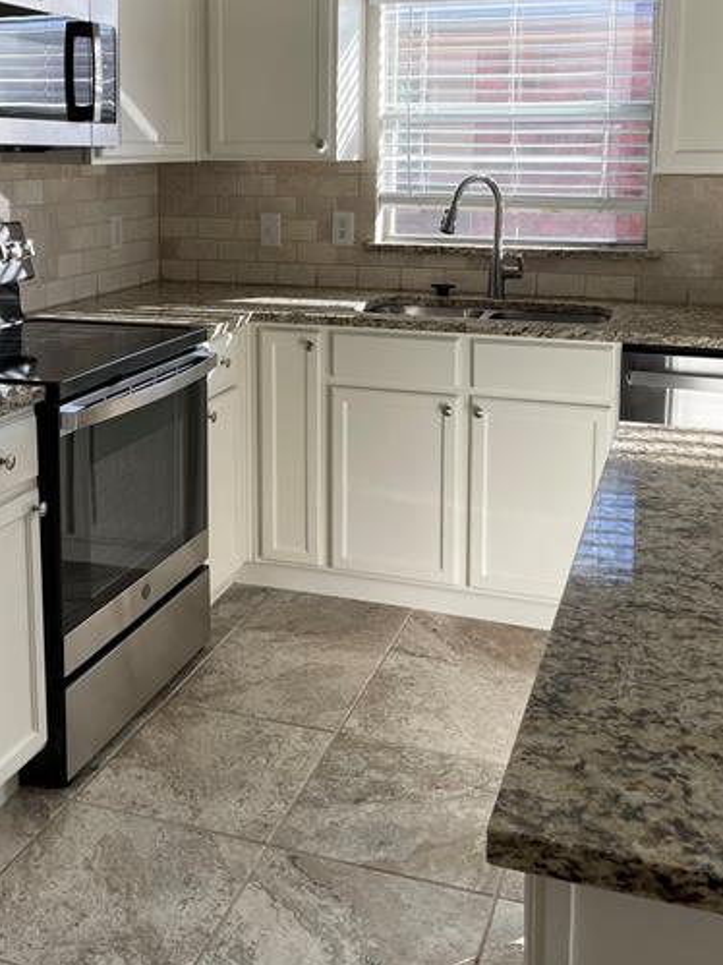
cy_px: 306
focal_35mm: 40
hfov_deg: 35.9
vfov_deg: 45.9
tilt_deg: -7.3
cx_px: 307
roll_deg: +0.3
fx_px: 1114
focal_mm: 4.2
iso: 32
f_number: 1.6
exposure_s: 1/287
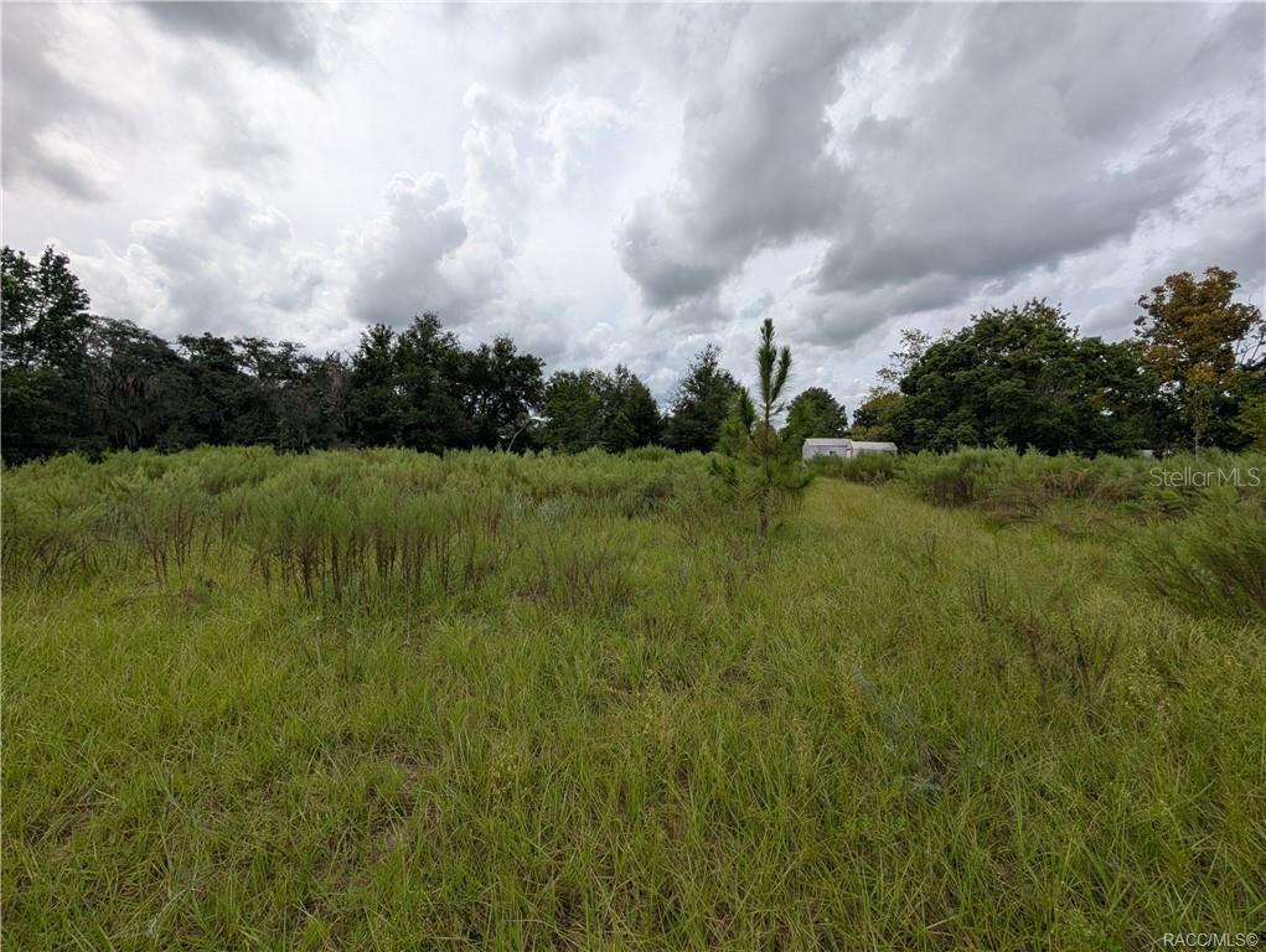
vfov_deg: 94.6
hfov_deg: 110.5
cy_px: 476
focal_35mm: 12
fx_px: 439
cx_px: 633
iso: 56
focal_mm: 2.02
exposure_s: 1/3906
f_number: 1.7
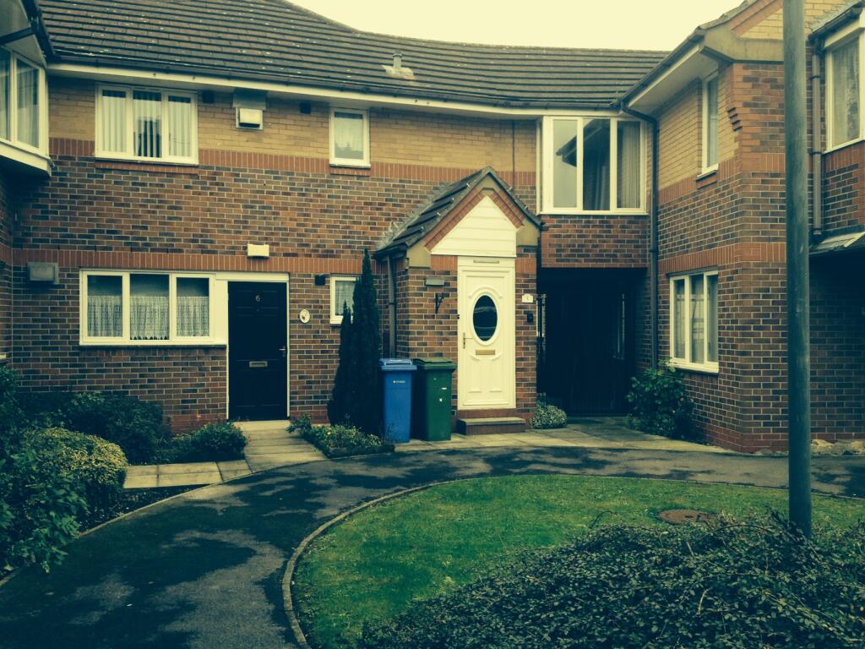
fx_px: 875
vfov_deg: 40.7
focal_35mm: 35
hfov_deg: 52.6
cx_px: 432
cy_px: 324
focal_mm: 4.28
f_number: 2.4
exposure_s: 1/120
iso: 50
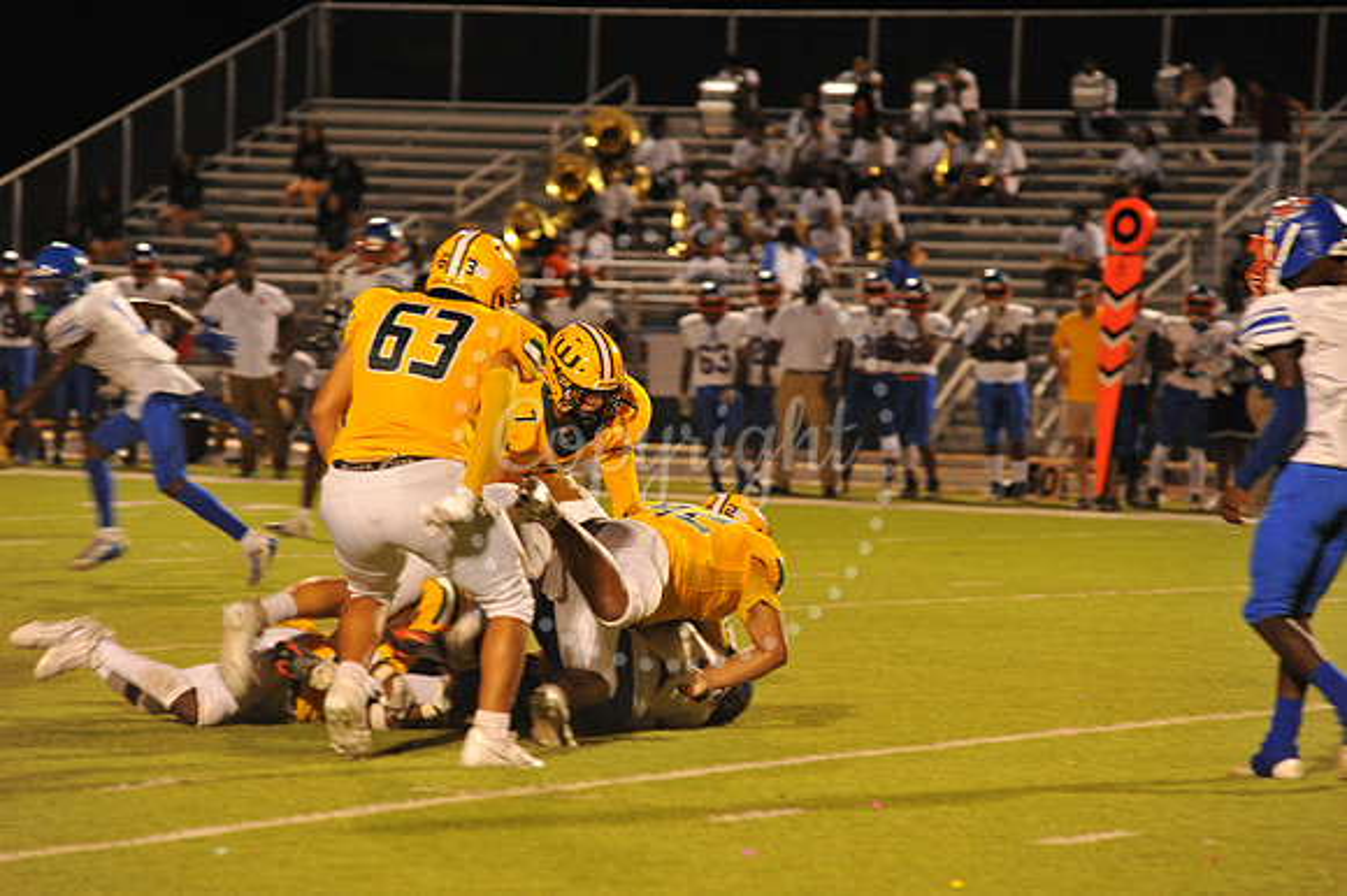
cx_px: 674
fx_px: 7479
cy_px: 448
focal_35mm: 200
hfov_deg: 10.3
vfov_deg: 6.9
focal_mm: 200
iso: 3200
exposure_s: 1/160
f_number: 5.6
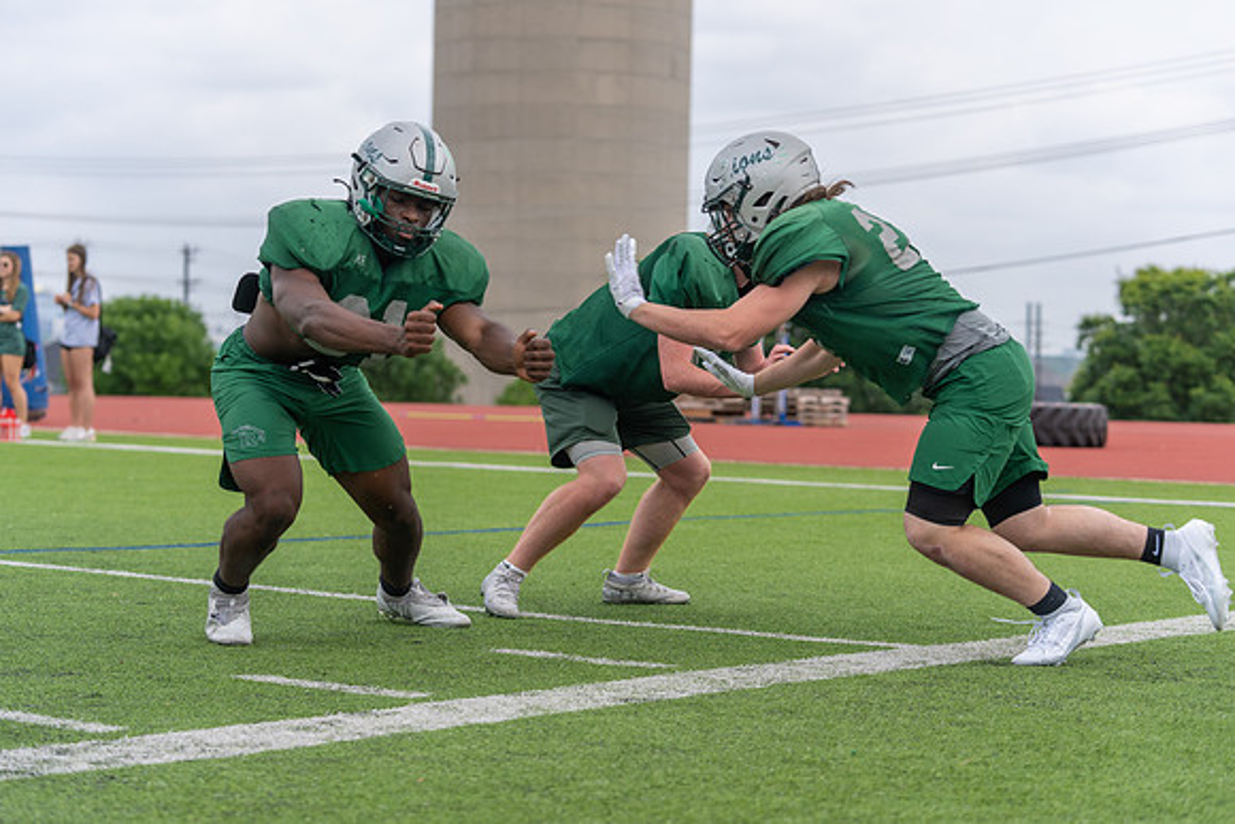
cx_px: 618
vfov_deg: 16.7
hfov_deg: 24.8
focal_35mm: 82
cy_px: 412
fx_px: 2814
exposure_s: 1/1250
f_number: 3.5
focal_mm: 82
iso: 160
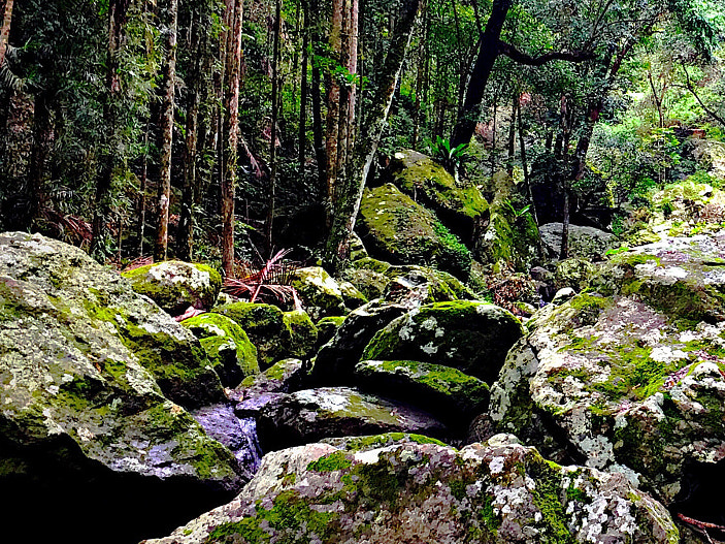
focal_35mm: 66
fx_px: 1382
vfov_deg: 22.2
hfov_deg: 27.8
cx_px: 710
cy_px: 219
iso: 32
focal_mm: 4.15
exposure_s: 1/17
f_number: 2.2
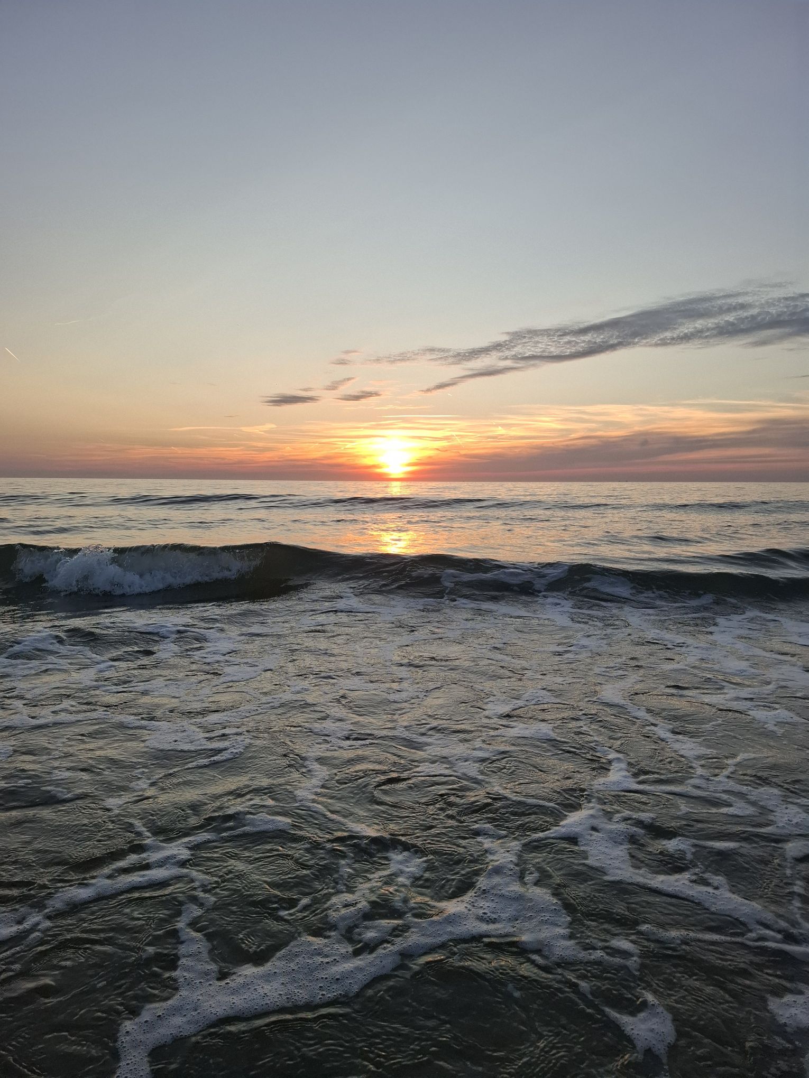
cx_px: 404
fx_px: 717
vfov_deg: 73.9
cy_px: 539
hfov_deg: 58.9
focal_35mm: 23
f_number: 1.8
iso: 50
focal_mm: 5.54
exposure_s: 1/427
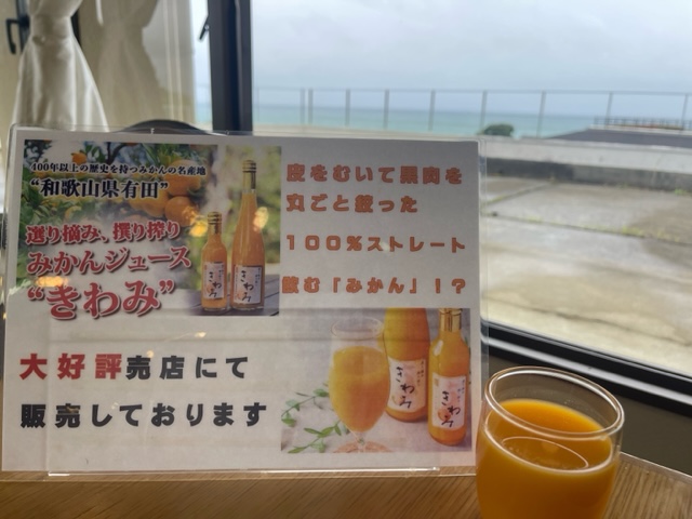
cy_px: 260
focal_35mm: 26
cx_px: 346
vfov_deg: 53.1
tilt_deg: -17.3
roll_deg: -1.5
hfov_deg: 67.3
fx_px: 520
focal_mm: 5.1
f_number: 1.6
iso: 32
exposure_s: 1/244
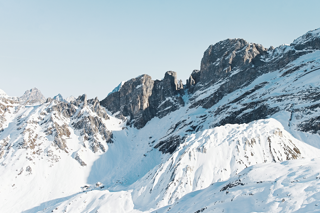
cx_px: 174
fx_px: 782
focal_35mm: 88
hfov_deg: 23.1
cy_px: 102
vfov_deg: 15.5
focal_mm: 78
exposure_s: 1/4000
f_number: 4.5
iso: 200
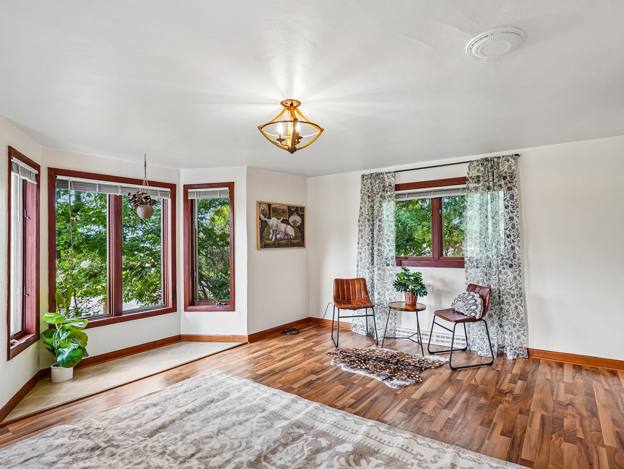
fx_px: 325
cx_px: 339
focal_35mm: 18
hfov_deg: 87.5
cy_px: 234
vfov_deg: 71.6
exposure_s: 1/25
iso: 400
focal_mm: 16
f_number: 8
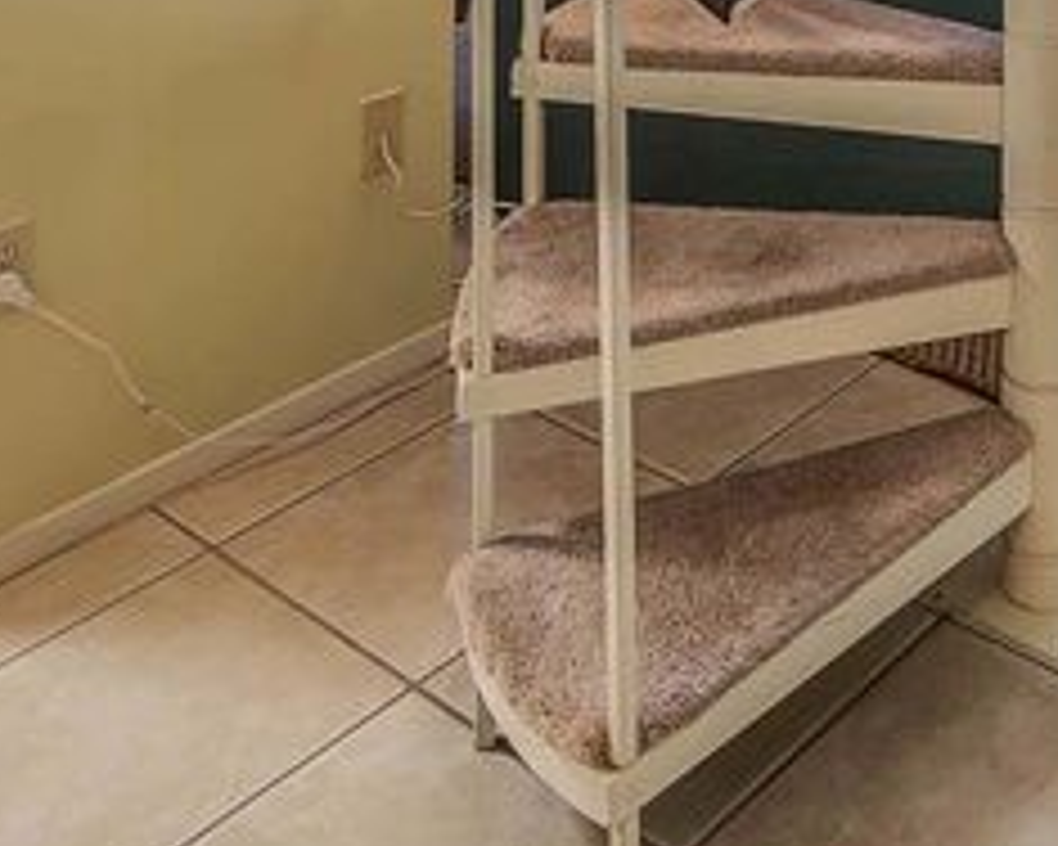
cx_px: 1117
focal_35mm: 49
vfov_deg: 23.2
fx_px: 1534
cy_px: -504
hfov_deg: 33.9
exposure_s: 1/10
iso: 100
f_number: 5.6
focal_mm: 12
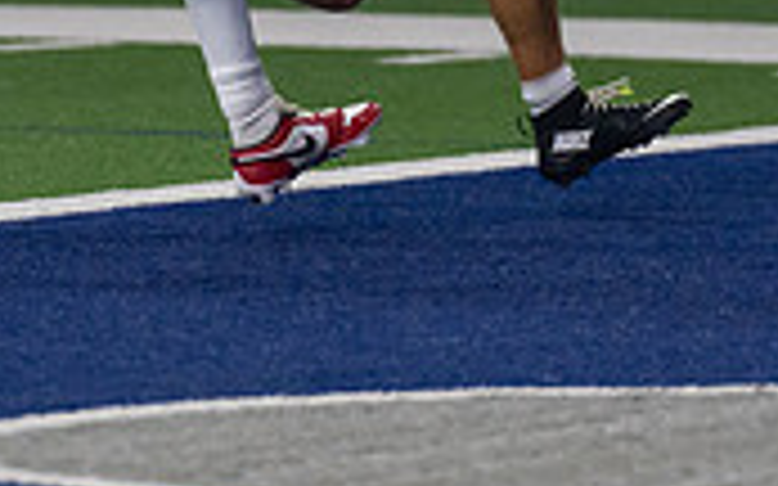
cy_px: -328
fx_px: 16088
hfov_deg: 2.8
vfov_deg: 1.7
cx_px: 319
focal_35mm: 759
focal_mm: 200
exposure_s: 1/1250
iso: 2000
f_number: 2.8
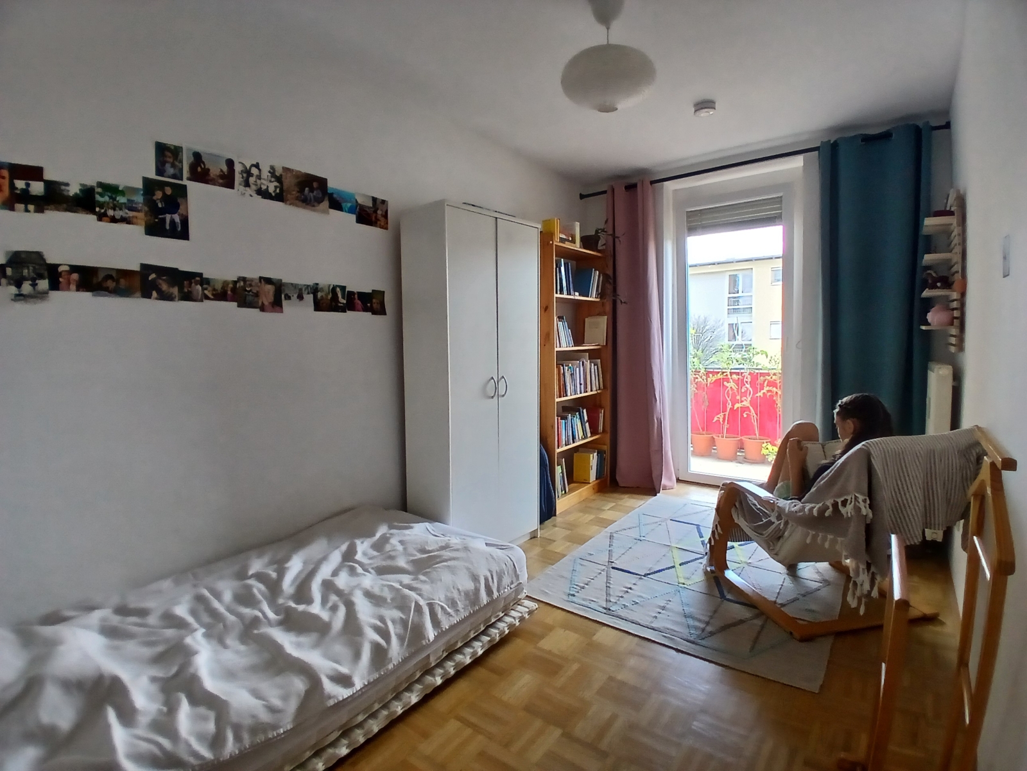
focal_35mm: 17
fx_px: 504
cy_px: 386
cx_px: 514
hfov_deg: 91.0
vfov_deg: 74.7
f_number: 2.2
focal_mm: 1.4
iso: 100
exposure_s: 1/50
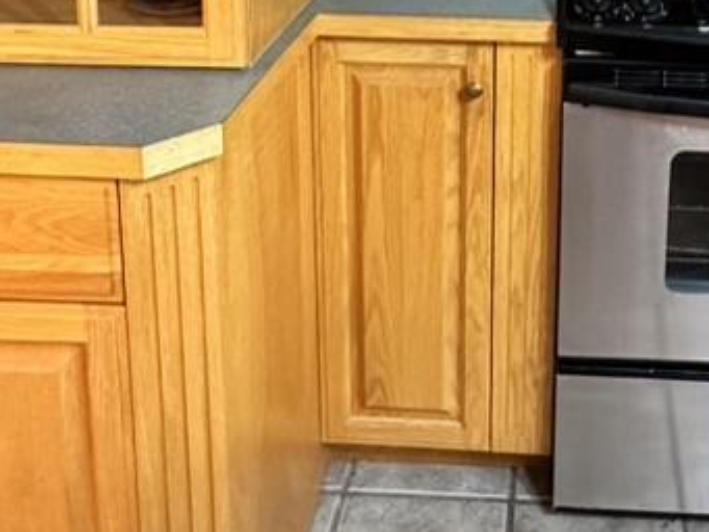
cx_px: 530
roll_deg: -0.8
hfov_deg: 43.4
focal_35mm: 42
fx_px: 861
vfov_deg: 28.7
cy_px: -144
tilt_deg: -9.4
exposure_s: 1/60
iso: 800
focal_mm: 2.22
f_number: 2.2
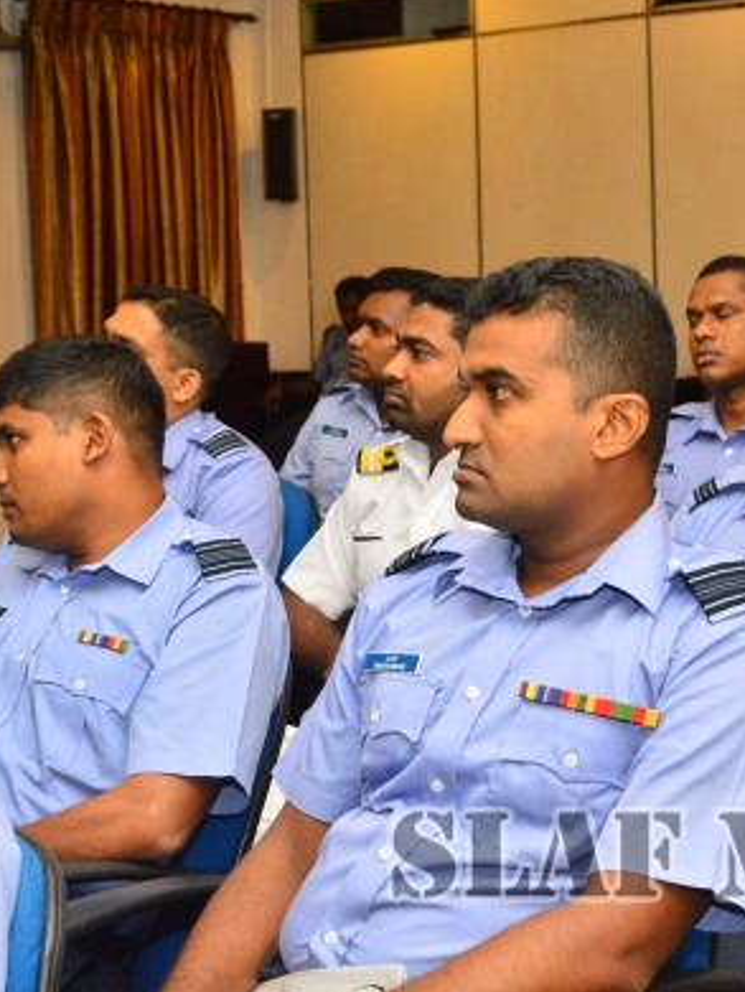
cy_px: 501
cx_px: 458
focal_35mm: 62
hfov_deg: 23.6
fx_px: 1777
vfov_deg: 31.2
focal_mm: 28
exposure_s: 1/80
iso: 800
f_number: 5
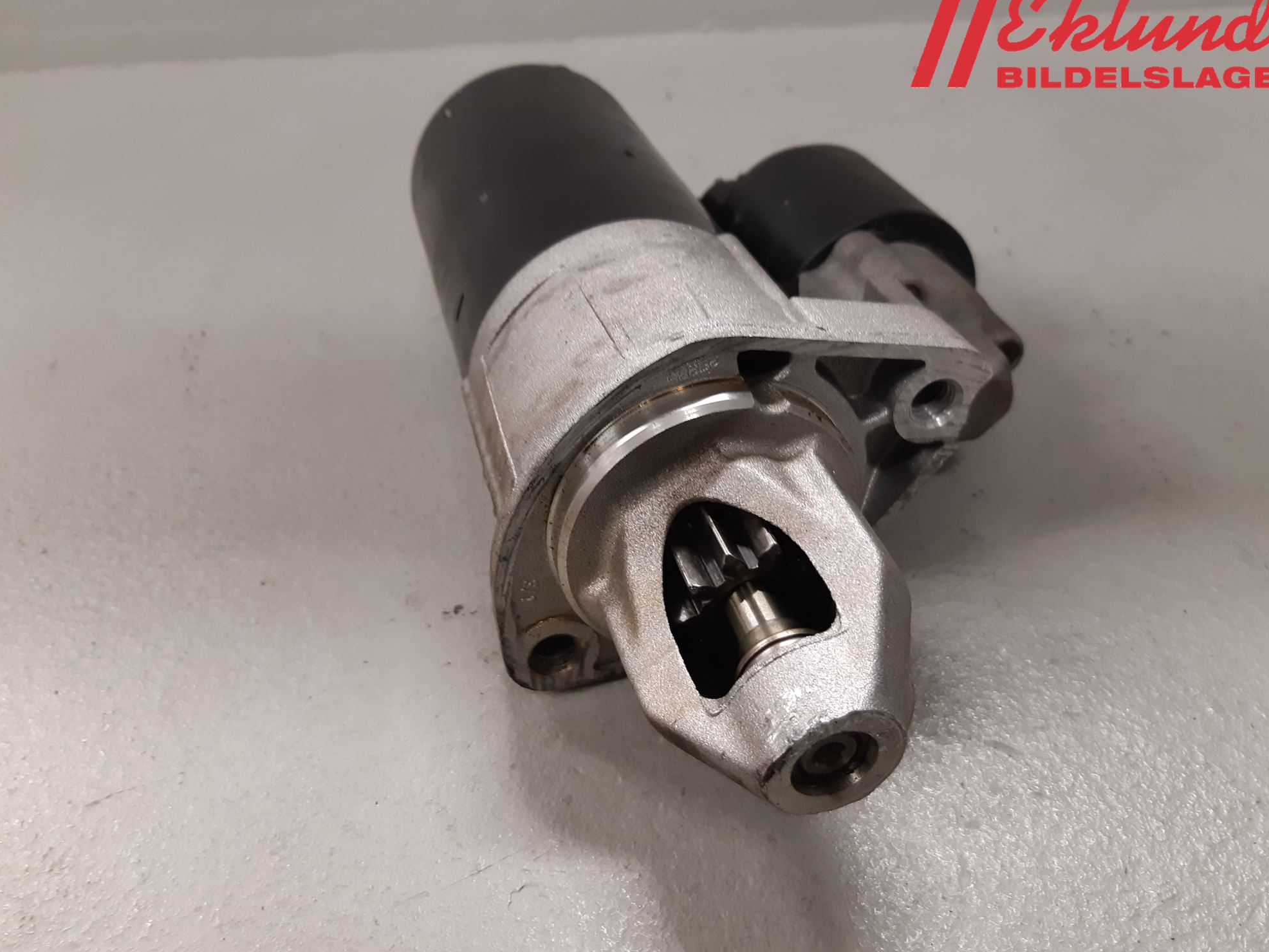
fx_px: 990
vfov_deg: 51.4
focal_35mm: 27
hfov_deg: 65.3
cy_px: 473
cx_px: 647
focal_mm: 3.93
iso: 125
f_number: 1.7
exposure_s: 1/50
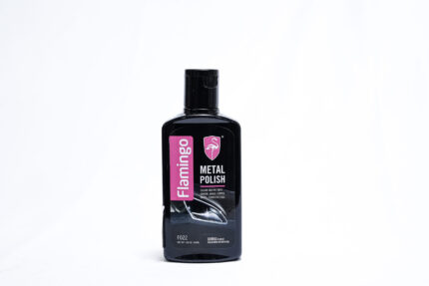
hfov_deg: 28.8
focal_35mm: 70
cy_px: 143
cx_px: 214
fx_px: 834
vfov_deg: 19.5
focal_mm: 70
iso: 3200
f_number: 8
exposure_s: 1/250
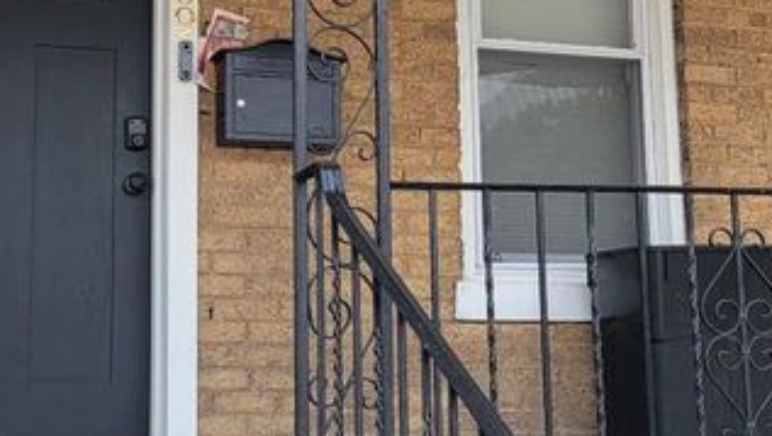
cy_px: 96
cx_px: 602
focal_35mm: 53
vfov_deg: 22.4
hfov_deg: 37.9
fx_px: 1086
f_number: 1.8
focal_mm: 5.4
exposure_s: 1/624
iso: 40
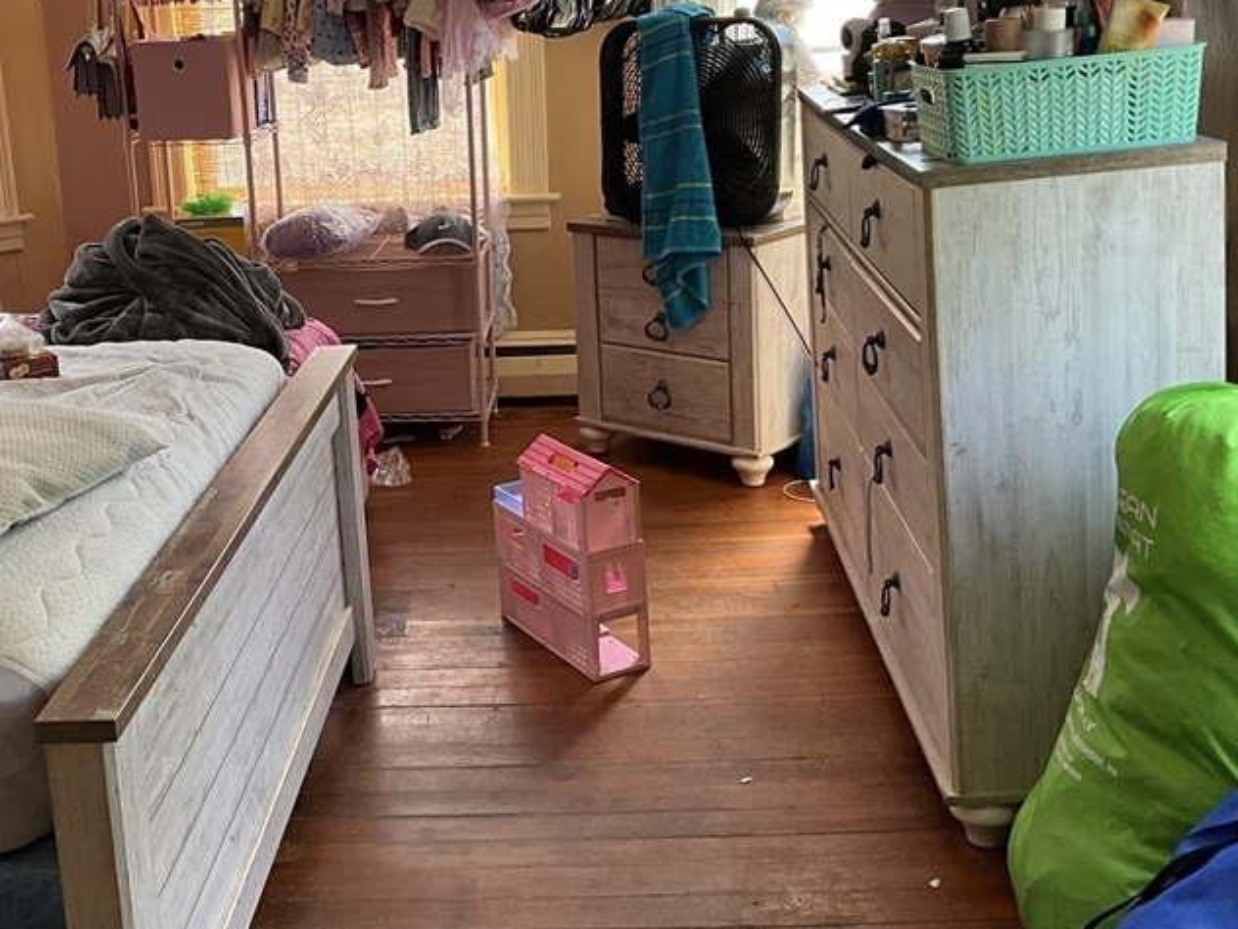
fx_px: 1681
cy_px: 363
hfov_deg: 40.0
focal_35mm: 47
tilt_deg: -13.8
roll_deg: +3.5
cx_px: 423
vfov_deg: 30.8
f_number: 1.8
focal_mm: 3
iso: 64
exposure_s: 1/86
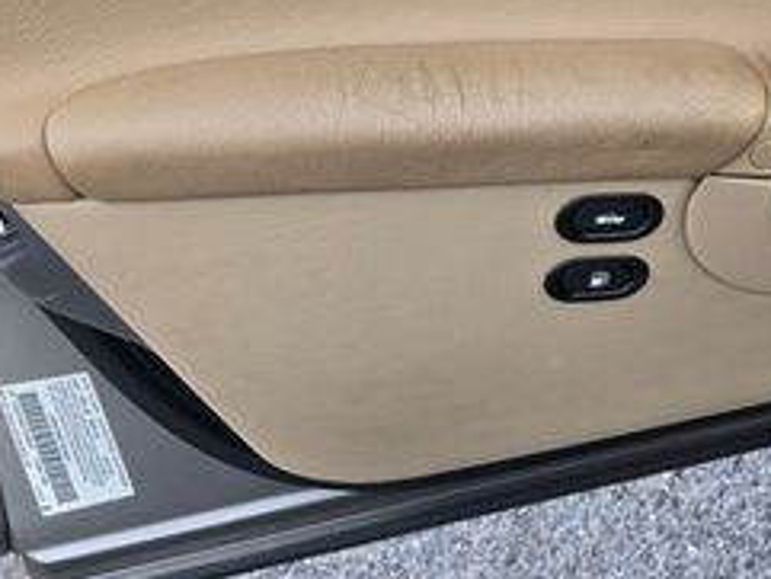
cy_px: 67
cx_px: 736
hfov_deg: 29.9
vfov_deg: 23.5
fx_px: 1359
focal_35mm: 61
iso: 32
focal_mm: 6.3
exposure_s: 1/180
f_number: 1.7
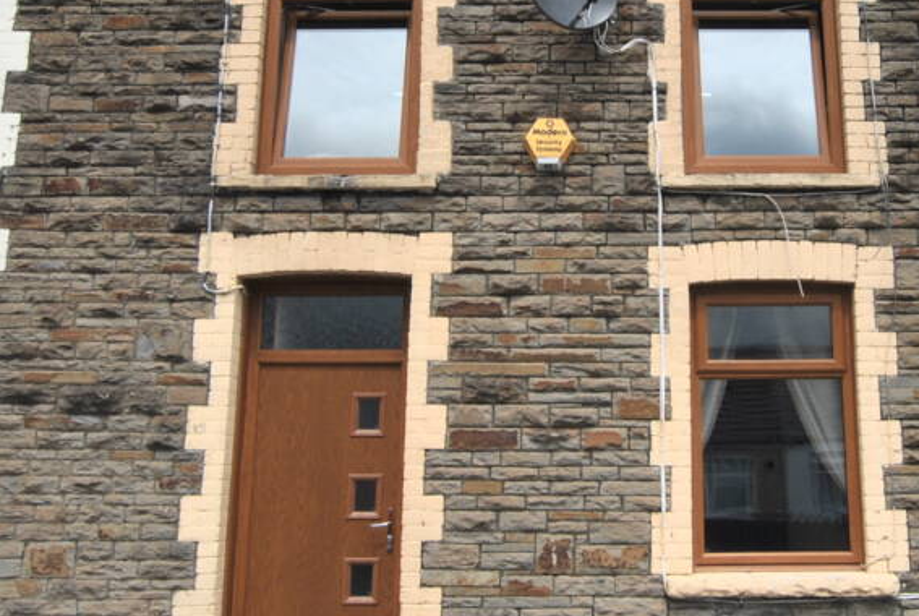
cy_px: 205
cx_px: 588
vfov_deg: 33.2
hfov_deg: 47.8
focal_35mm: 40
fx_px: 1023
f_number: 9
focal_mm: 14
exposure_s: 1/320
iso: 100
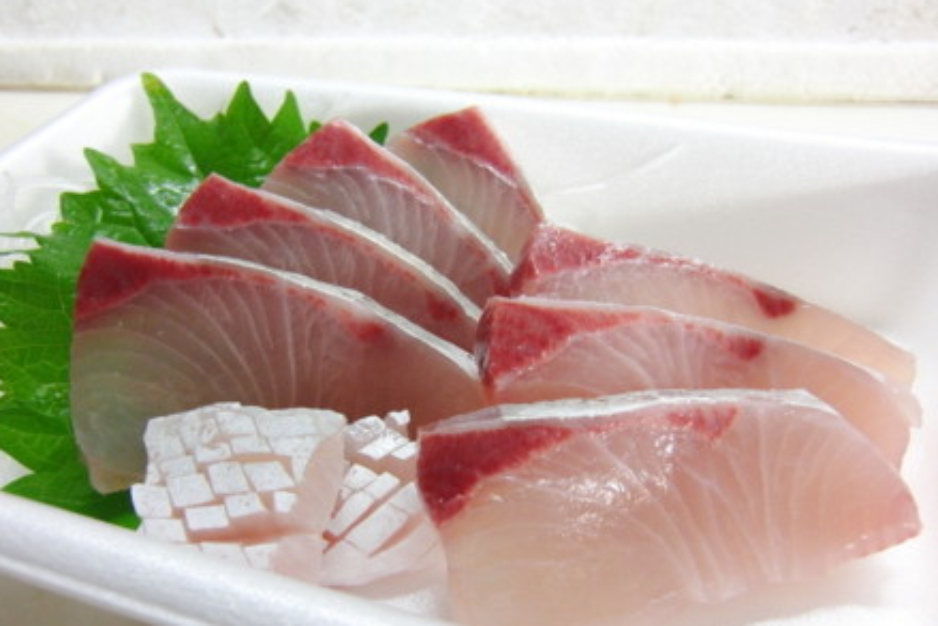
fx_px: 834
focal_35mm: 32
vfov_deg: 41.1
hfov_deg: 58.7
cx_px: 462
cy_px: 350
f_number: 3.5
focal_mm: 5.2
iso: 400
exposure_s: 1/25
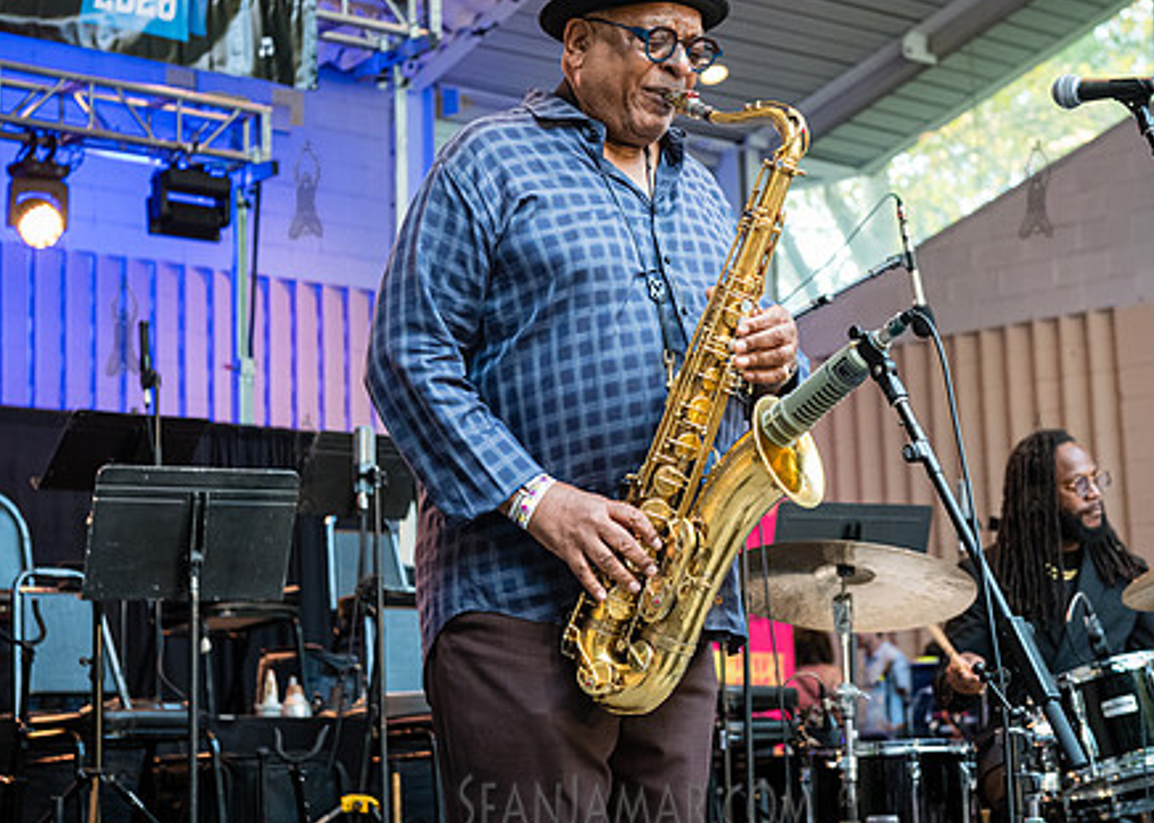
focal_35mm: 83
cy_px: 311
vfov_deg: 17.2
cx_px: 641
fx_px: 2719
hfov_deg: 23.9
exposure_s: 1/250
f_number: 4
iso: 4000
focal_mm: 58
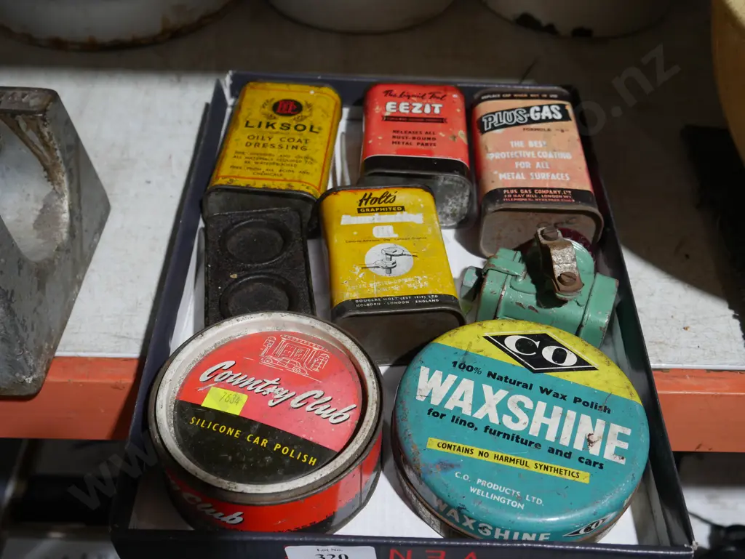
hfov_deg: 46.8
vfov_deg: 36.0
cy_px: 280
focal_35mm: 40
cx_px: 372
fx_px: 861
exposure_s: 1/60
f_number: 4.4
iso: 500
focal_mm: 20
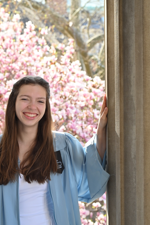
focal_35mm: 79
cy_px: 129
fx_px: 494
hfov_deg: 17.2
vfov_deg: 25.7
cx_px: 54
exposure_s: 1/250
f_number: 4
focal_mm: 50
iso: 220
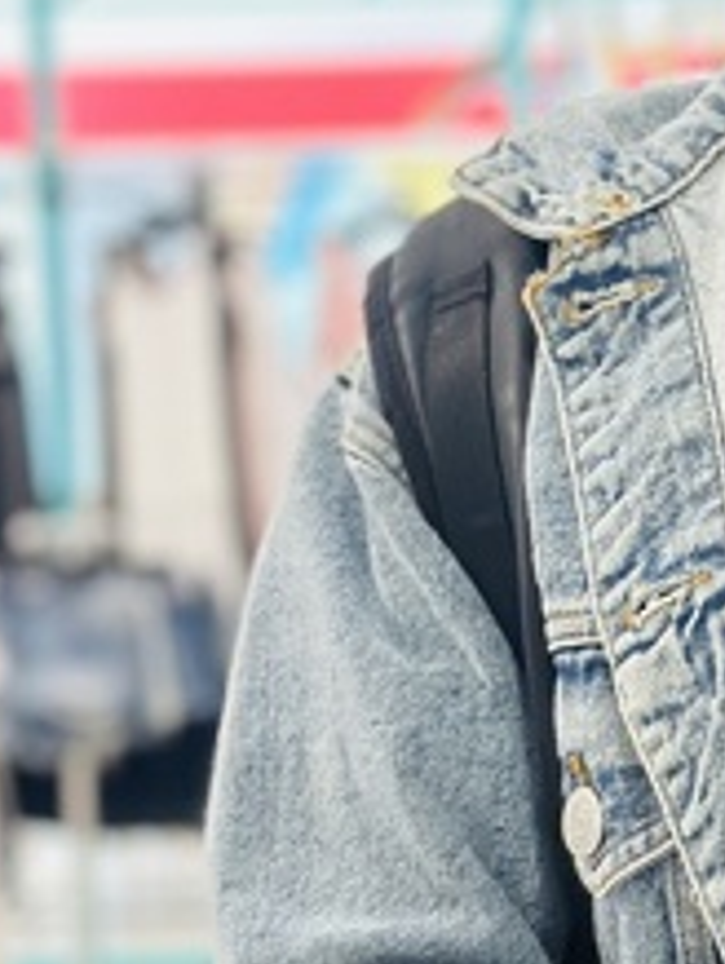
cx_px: 1094
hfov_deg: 9.4
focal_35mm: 154
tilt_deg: -1.9
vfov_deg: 12.8
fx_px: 4292
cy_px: 575
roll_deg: +1.5
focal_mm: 6.86
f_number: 1.78
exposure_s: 1/60
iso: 250
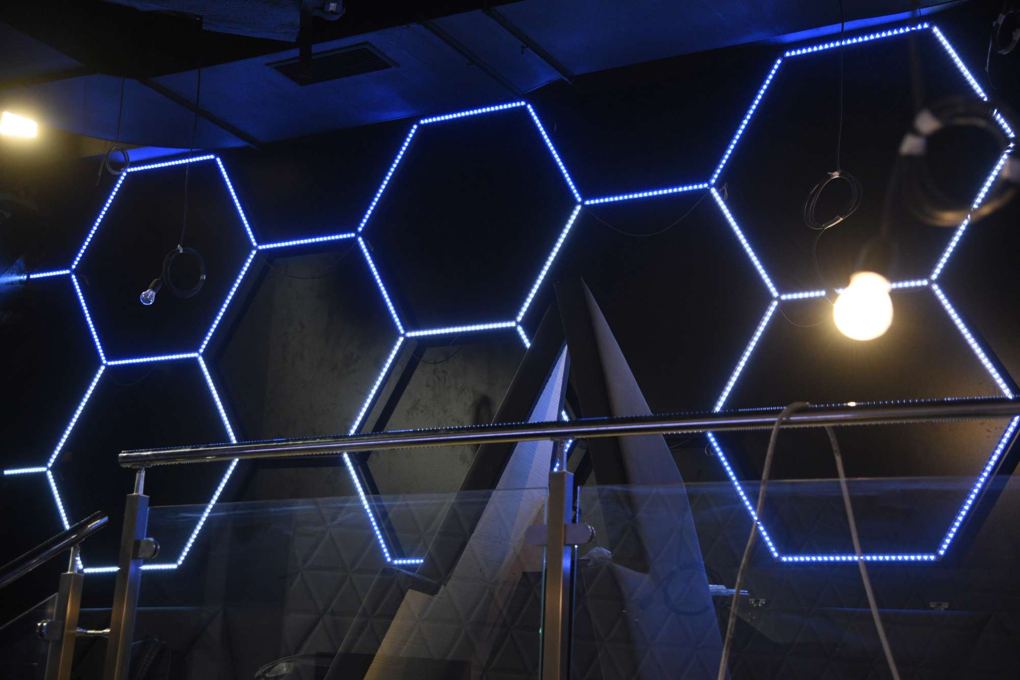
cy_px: 340
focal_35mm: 55
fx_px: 1558
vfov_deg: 24.6
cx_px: 510
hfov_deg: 36.2
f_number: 4
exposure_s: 1/125
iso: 2500
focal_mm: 55
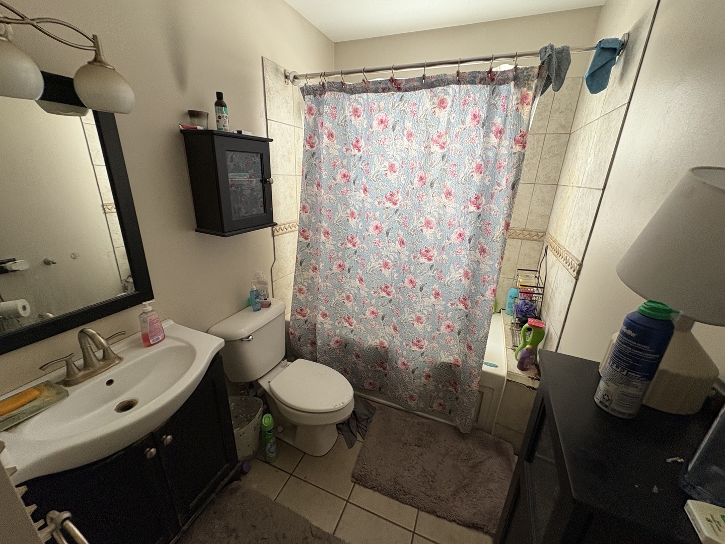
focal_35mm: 14
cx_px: 362
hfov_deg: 102.1
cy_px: 272
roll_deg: -0.3
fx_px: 293
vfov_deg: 85.7
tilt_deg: -17.3
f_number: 2.2
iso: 200
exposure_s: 1/60
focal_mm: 2.22
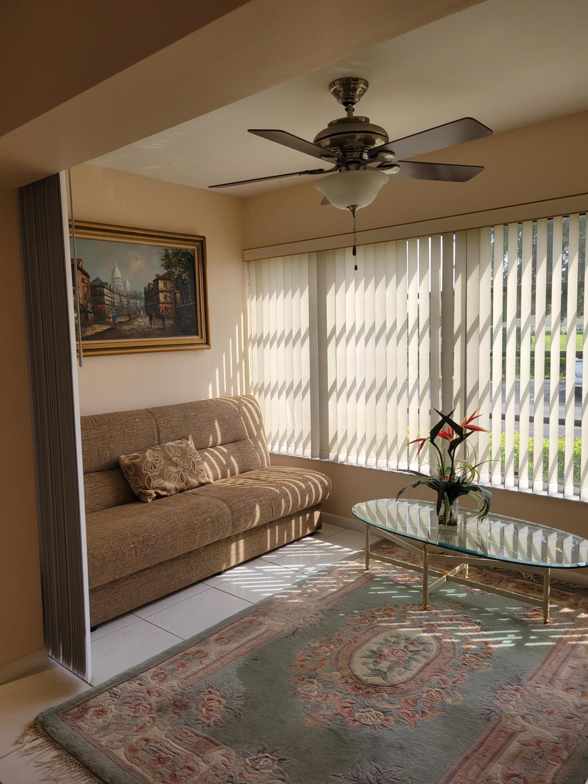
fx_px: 589
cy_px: 392
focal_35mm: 26
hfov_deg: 53.1
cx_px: 294
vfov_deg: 67.3
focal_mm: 5.4
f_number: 1.8
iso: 40
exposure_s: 1/147
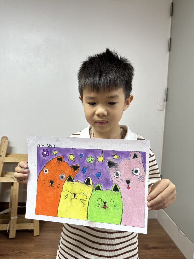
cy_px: 130
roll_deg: -4.2
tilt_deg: -1.4
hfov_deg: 56.8
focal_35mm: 24
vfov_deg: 71.6
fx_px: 179
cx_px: 97
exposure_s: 1/100
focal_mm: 6.86
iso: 125
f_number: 1.78
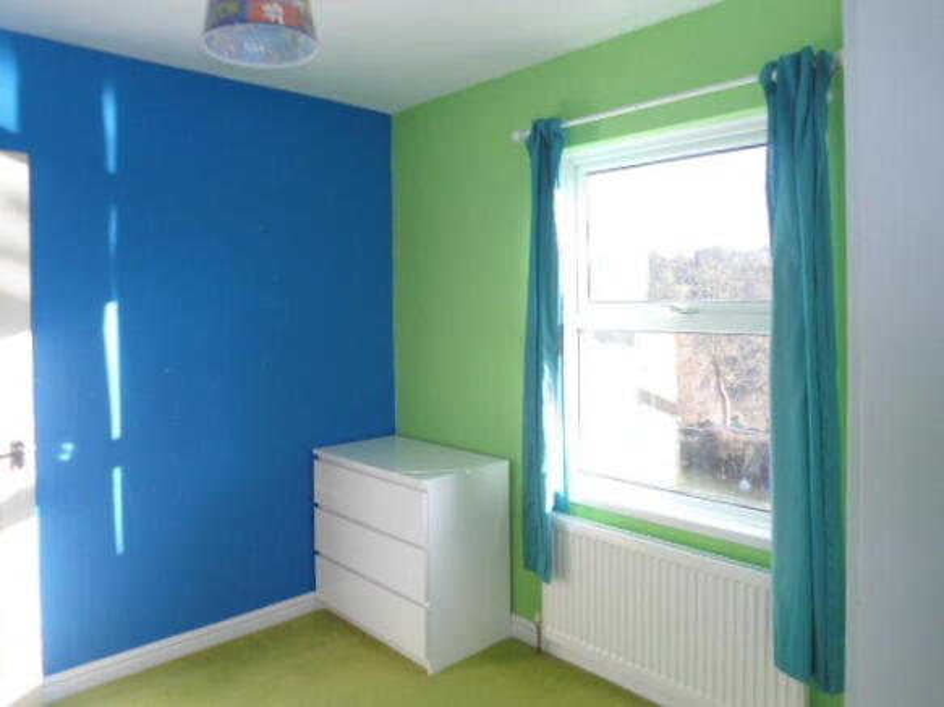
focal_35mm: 26
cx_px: 472
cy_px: 354
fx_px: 709
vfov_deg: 53.0
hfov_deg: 67.3
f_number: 2.8
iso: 80
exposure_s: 1/100
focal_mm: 4.7
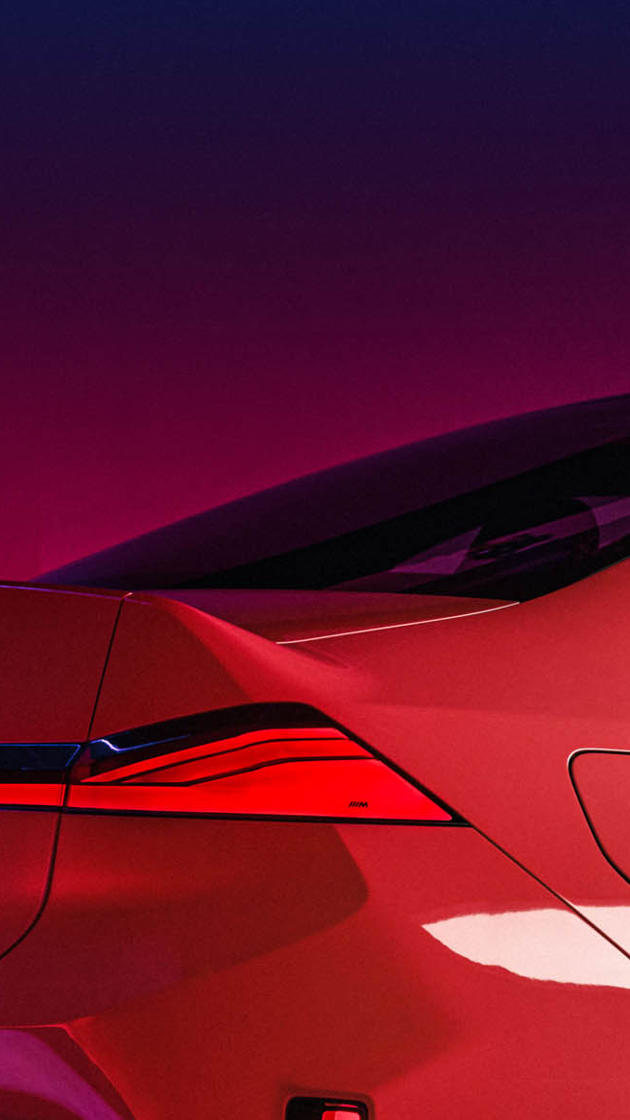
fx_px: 5705
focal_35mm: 192
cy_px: 951
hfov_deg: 6.3
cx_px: 161
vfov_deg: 11.2
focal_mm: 66
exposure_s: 1/80
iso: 800
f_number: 3.5
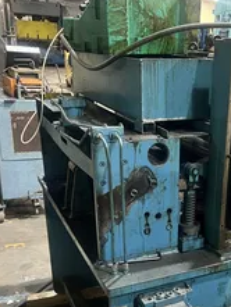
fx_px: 418
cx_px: 195
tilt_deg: -23.5
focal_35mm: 47
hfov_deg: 29.9
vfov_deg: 39.4
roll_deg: -2.6
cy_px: 226
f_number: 1.5
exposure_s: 1/40
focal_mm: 5.7
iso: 500
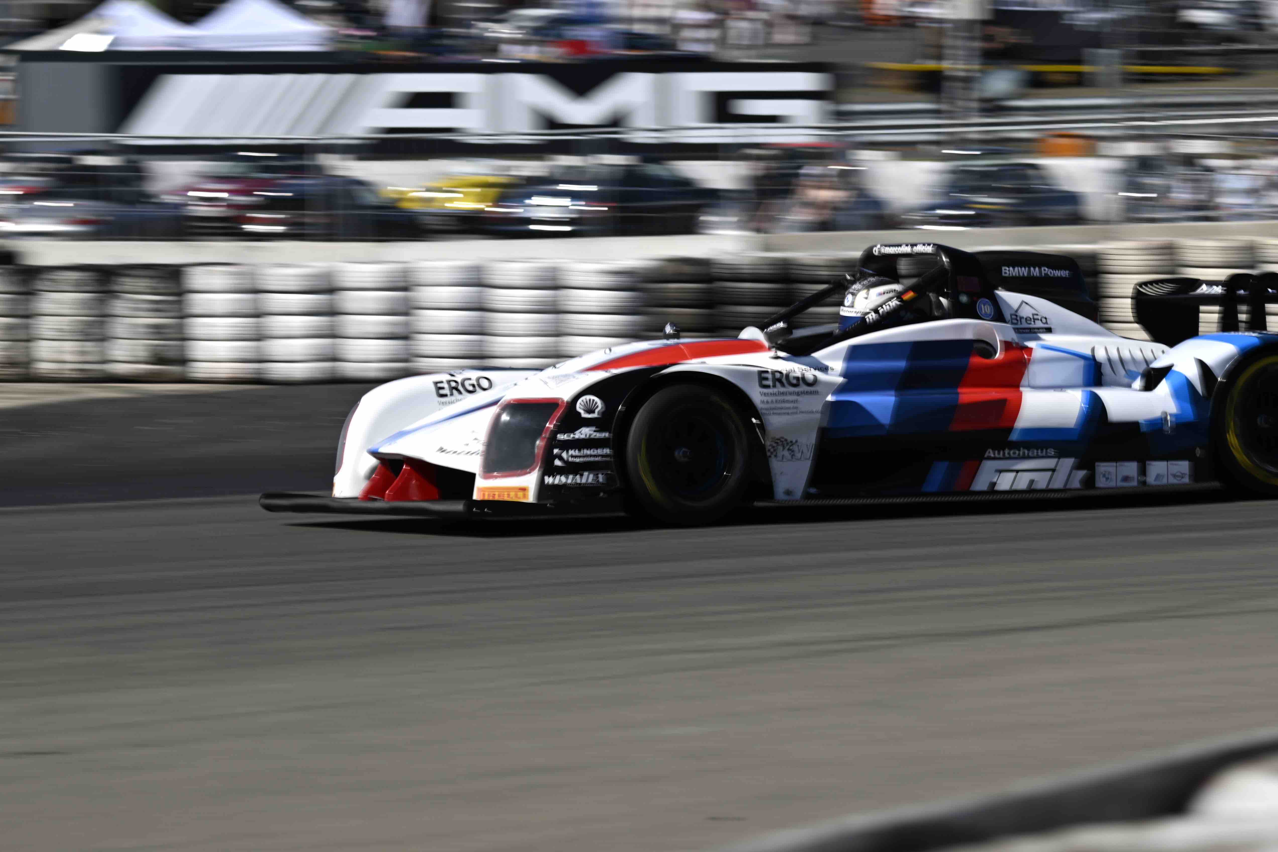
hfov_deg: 10.1
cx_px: 985
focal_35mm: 203
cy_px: 257
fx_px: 7206
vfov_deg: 6.8
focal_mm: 125
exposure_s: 1/160
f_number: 8
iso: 32
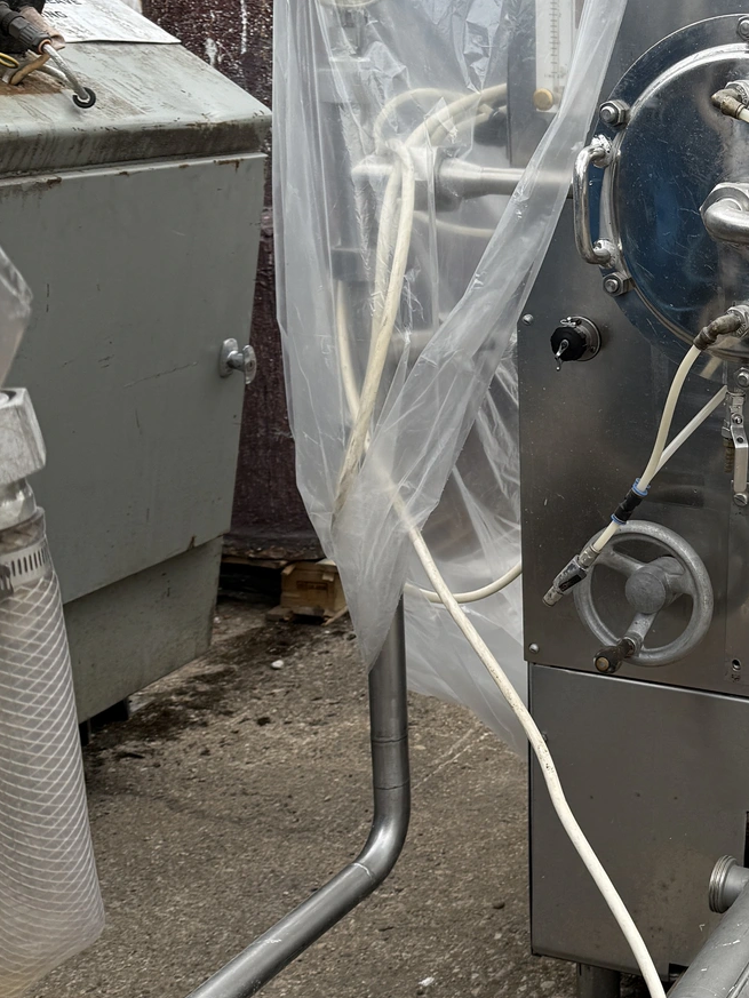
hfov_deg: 24.6
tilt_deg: -17.0
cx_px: 844
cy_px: 511
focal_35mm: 55
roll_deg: -2.5
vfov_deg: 34.9
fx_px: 1586
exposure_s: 1/1618
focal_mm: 6.76
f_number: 1.78
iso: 80
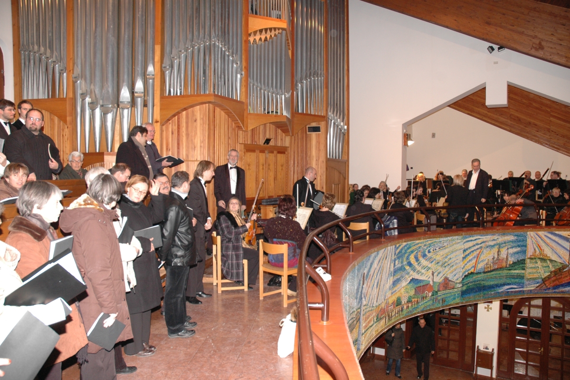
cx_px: 285
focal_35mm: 27
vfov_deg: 47.9
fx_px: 427
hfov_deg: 67.4
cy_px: 190
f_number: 5.6
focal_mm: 18
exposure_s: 1/30
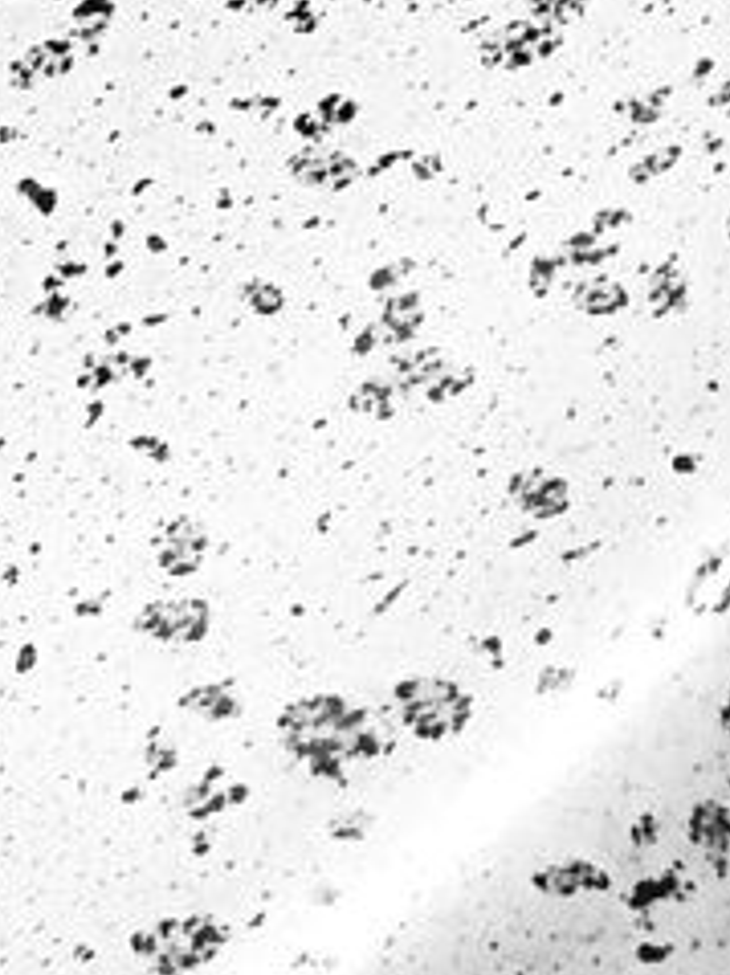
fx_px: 5460
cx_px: 1444
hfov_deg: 7.4
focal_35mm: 194
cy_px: -620
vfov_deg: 9.8
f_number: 2.2
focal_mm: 4.15
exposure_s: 1/33
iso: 50
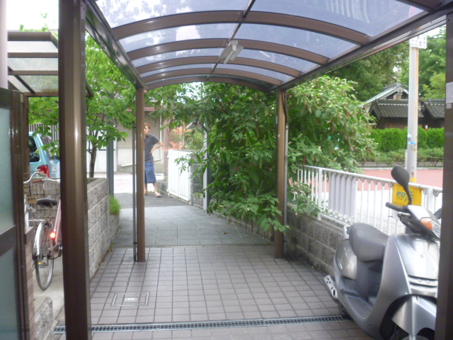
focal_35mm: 35
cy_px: 170
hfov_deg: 52.6
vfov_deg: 40.7
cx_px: 226
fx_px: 458
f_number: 3.5
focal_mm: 6.3
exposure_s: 1/30
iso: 250
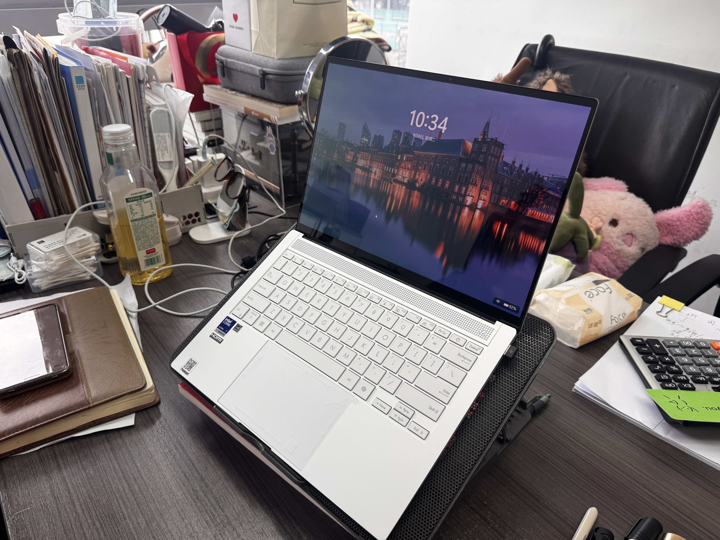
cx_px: 360
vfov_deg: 56.8
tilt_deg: -31.0
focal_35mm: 24
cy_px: 270
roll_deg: +0.4
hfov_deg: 71.6
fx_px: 499
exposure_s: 1/100
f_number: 1.78
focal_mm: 6.76
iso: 80
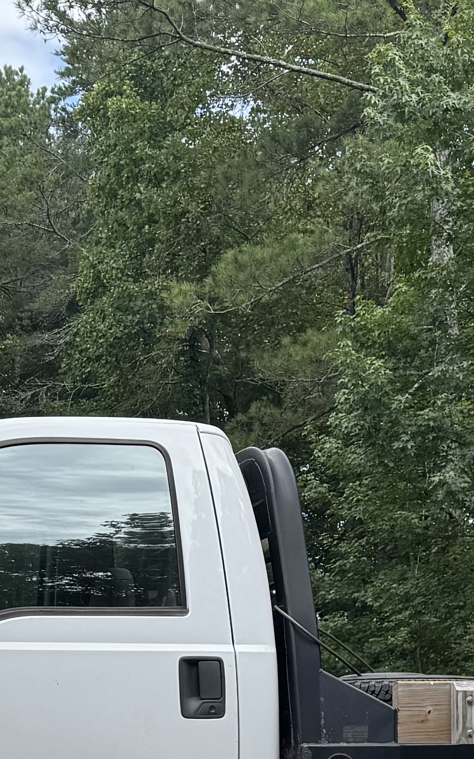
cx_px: 234
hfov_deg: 13.5
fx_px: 2005
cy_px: 913
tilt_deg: -4.9
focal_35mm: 97
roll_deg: -1.0
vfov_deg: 20.1
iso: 80
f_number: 1.78
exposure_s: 1/1488
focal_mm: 6.76
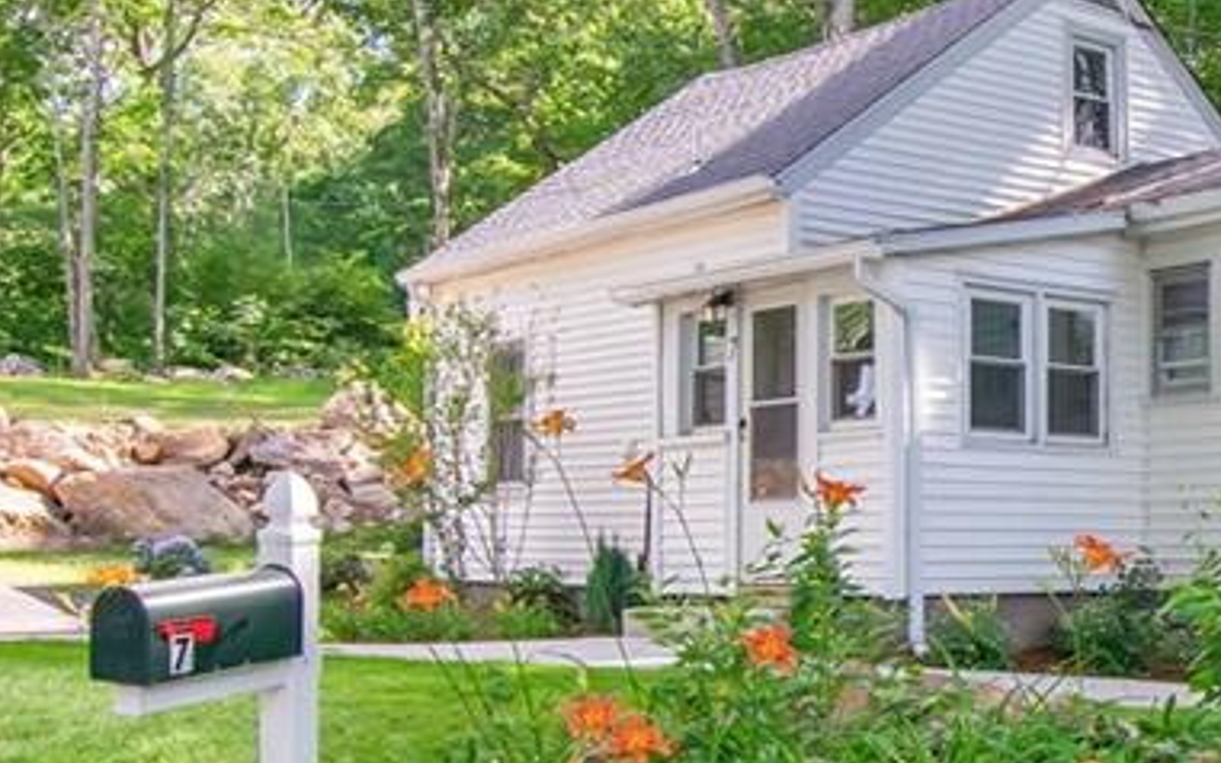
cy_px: 423
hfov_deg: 35.0
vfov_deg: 24.2
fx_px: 1776
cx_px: 1176
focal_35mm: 53
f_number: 9
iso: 400
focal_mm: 13
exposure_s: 1/100
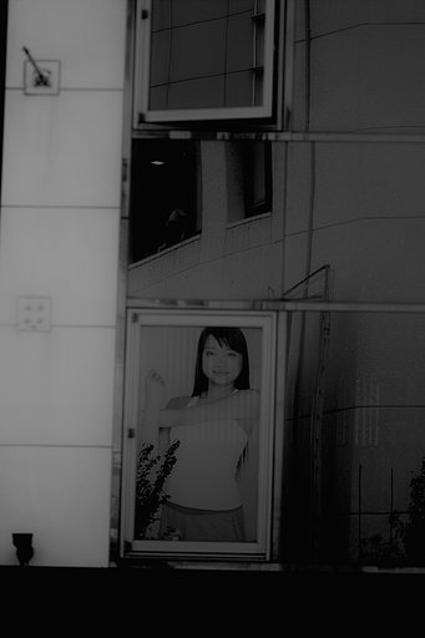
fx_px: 4518
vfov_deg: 8.1
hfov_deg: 5.4
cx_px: 212
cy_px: 319
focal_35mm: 255
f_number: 2.8
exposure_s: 1/250
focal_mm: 150
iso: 100
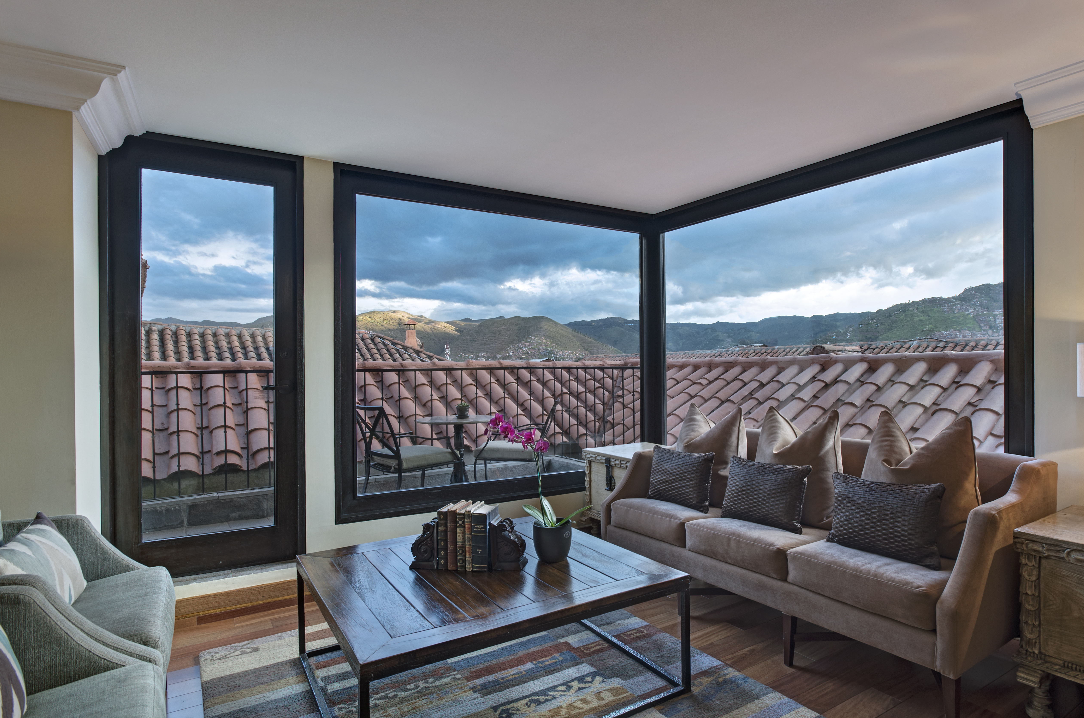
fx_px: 601
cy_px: 375
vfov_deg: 61.7
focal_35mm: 20
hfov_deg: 83.8
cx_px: 604
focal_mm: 17
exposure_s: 1/6
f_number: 8
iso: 320
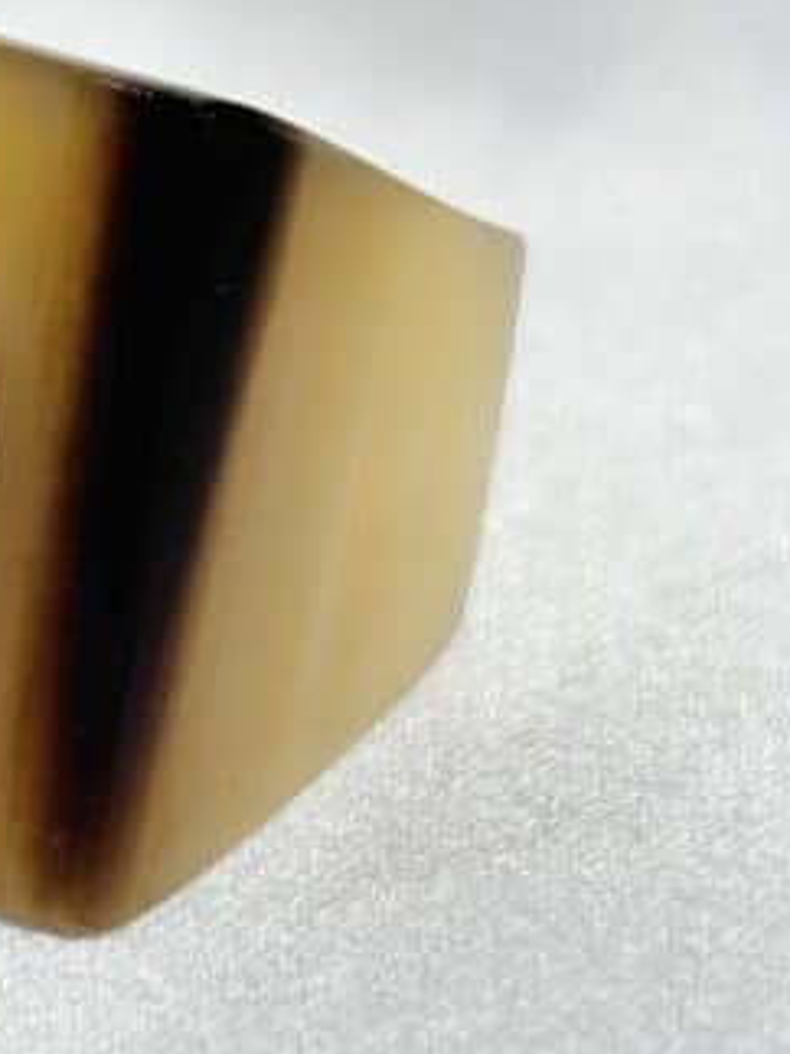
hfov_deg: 8.9
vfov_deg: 12.0
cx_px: -98
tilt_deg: -20.4
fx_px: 5024
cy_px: 300
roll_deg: +1.9
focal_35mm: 165
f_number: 1.6
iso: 32
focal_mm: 5.96
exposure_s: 1/253
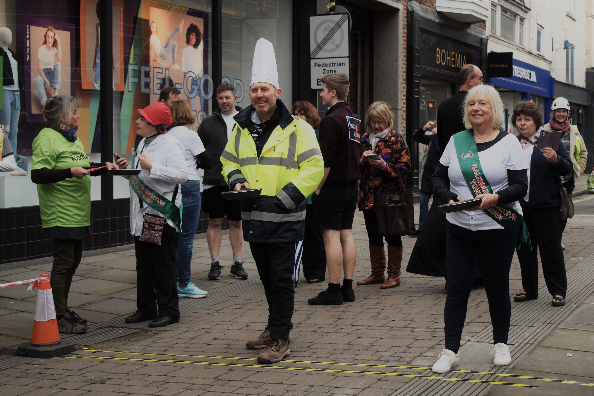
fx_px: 792
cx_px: 297
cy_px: 198
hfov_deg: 41.1
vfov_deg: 28.1
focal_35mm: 48
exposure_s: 1/250
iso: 400
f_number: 4.5
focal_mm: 32
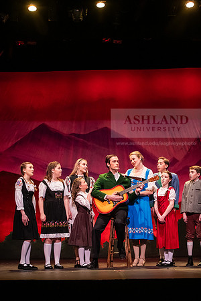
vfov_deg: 28.8
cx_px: 100
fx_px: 586
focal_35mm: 70
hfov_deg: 19.5
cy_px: 150
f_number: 3.2
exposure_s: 1/250
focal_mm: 70
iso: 4000
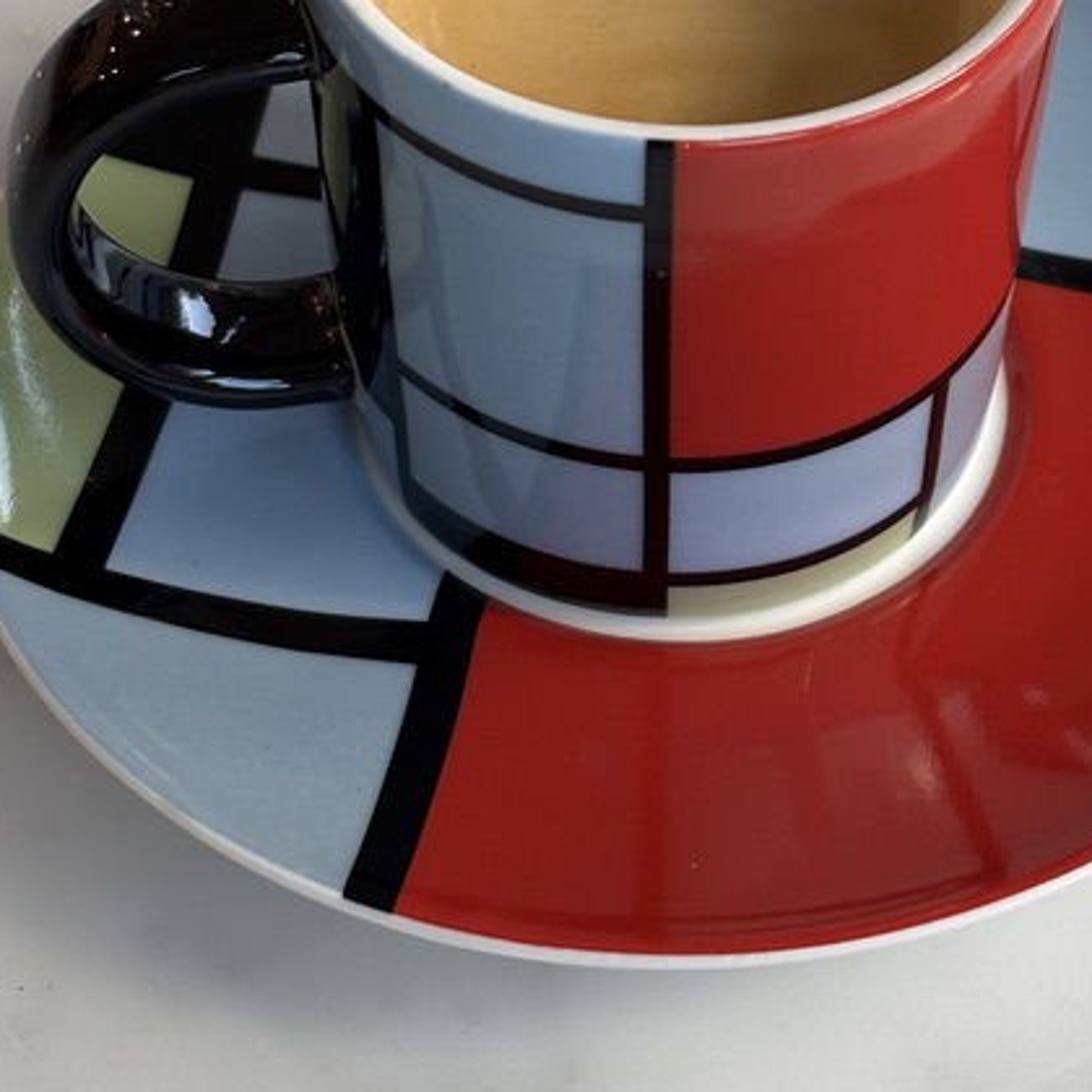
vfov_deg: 15.4
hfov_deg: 15.5
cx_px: 731
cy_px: 164
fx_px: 3997
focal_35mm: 112
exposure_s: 1/120
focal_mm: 5.96
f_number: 1.6
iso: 50
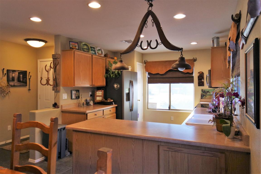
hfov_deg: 73.7
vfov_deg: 53.1
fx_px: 174
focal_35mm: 24
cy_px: 87
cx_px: 130
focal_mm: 9
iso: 400
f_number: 3.5
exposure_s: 1/30
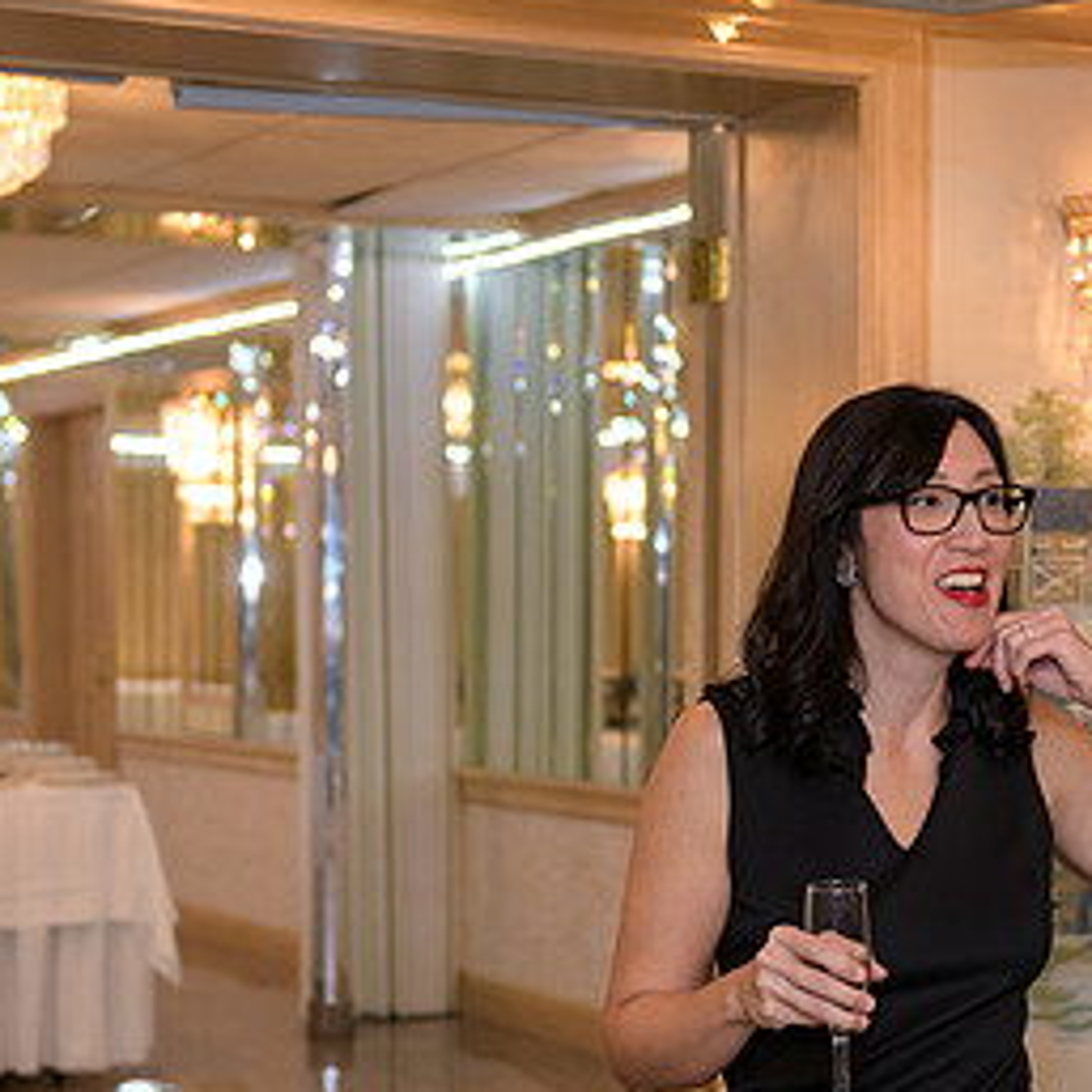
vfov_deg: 18.8
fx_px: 3284
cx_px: 803
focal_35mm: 92
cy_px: 763
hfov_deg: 18.8
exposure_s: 1/125
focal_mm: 48
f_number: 3.2
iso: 800
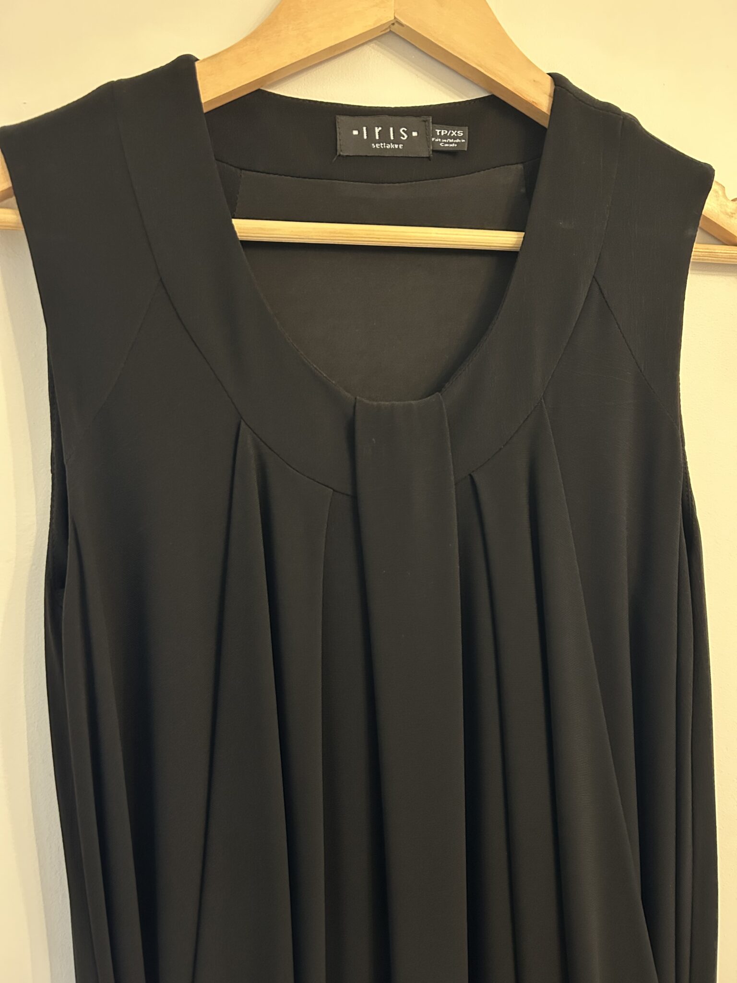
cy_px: 492
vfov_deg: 67.3
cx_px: 368
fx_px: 738
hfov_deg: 53.1
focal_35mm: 26
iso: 800
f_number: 1.5
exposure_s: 1/30
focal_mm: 5.7
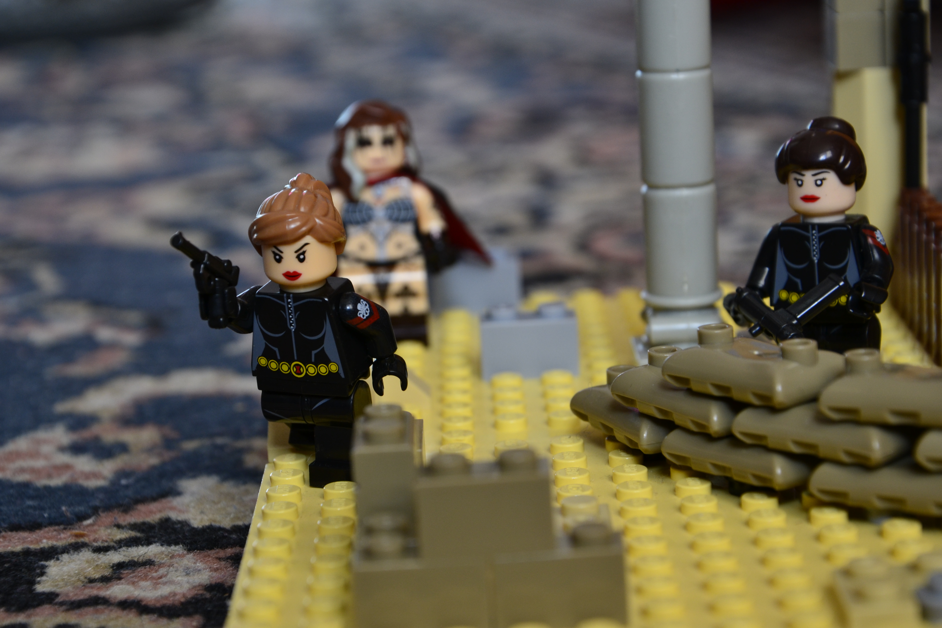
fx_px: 2747
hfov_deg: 19.5
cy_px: 314
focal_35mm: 105
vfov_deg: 13.0
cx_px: 471
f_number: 8
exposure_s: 1/50
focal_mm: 70
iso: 400
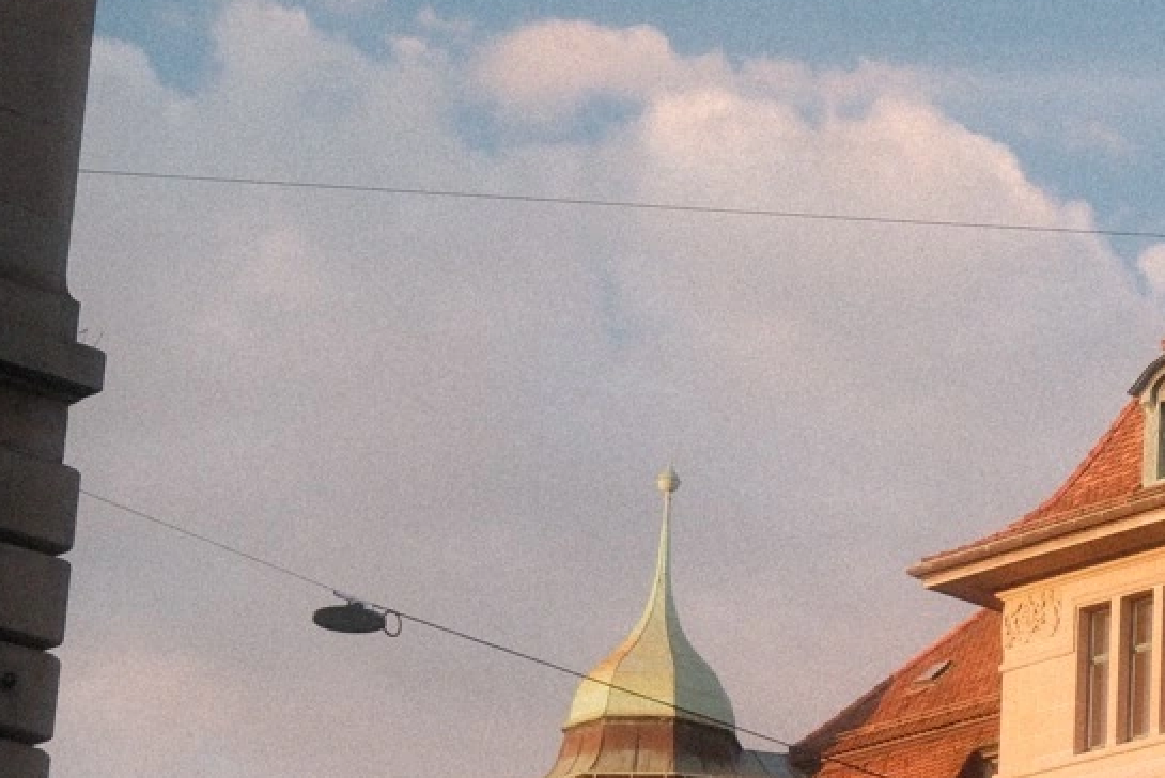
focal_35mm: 135
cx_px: 1531
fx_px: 4371
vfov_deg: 10.1
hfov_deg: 14.5
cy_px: 664
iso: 640
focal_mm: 30.9
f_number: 2.8
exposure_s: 1/500
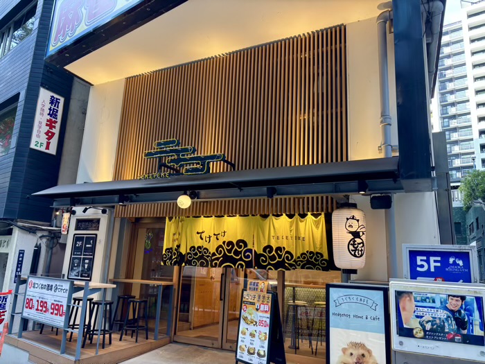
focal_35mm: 26
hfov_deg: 67.3
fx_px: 364
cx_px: 242
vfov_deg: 53.1
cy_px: 182
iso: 40
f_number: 1.6
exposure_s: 1/100
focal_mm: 5.96
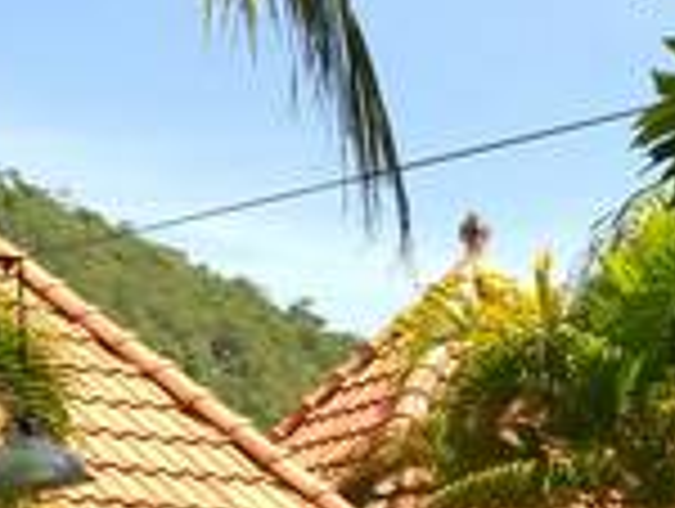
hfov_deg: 17.6
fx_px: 2031
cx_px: -220
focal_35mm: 104
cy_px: 706
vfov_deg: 13.6
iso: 40
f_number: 1.7
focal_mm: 3.93
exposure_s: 1/855
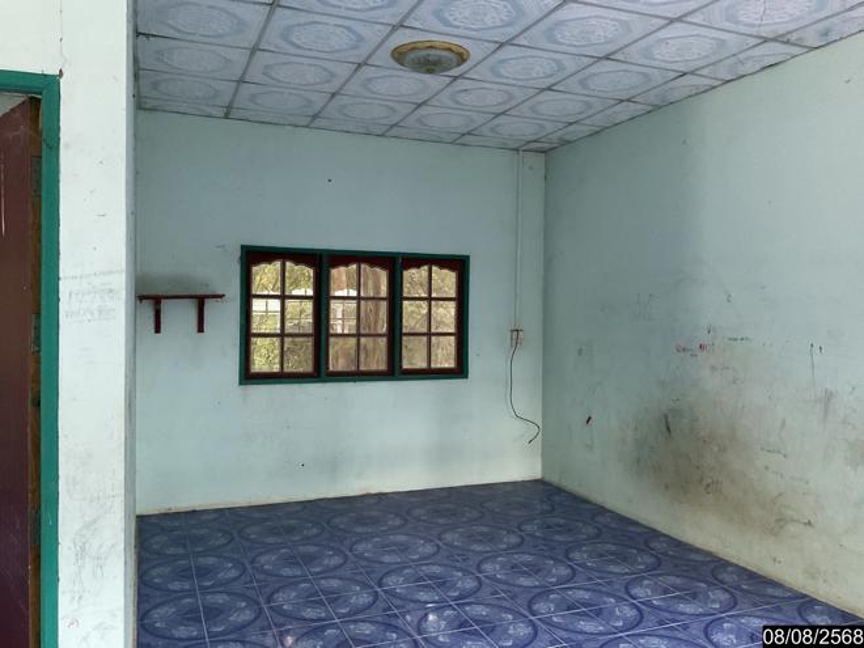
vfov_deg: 48.2
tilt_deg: +0.0
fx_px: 724
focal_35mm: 29
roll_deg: -0.4
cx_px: 432
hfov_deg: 61.7
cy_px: 324
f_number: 1.8
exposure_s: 1/30
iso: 250
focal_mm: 3
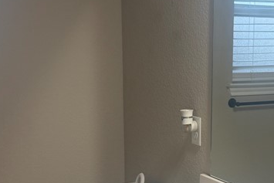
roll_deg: -0.6
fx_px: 548
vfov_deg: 18.9
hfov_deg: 27.4
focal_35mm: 72
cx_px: 225
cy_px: 125
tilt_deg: -8.4
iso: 125
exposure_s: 1/60
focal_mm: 6.76
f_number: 1.78
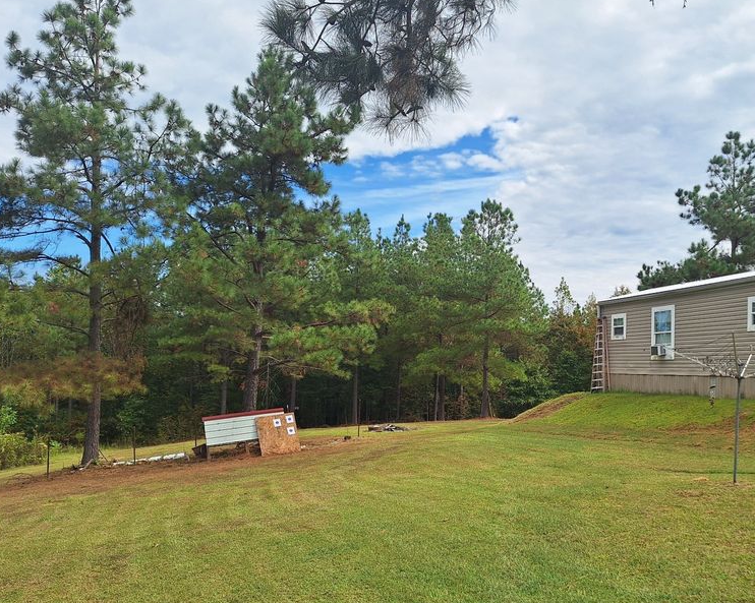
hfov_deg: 56.4
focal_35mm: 31
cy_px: 351
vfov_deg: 46.9
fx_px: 692
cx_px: 478
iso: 40
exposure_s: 1/2445
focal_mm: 5.54
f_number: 1.8
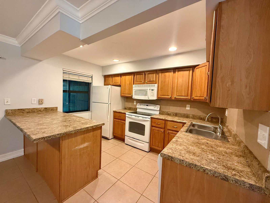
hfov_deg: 102.1
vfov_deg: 85.7
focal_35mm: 14
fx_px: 109
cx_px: 135
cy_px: 102
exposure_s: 1/60
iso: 500
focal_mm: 2.22
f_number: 2.2
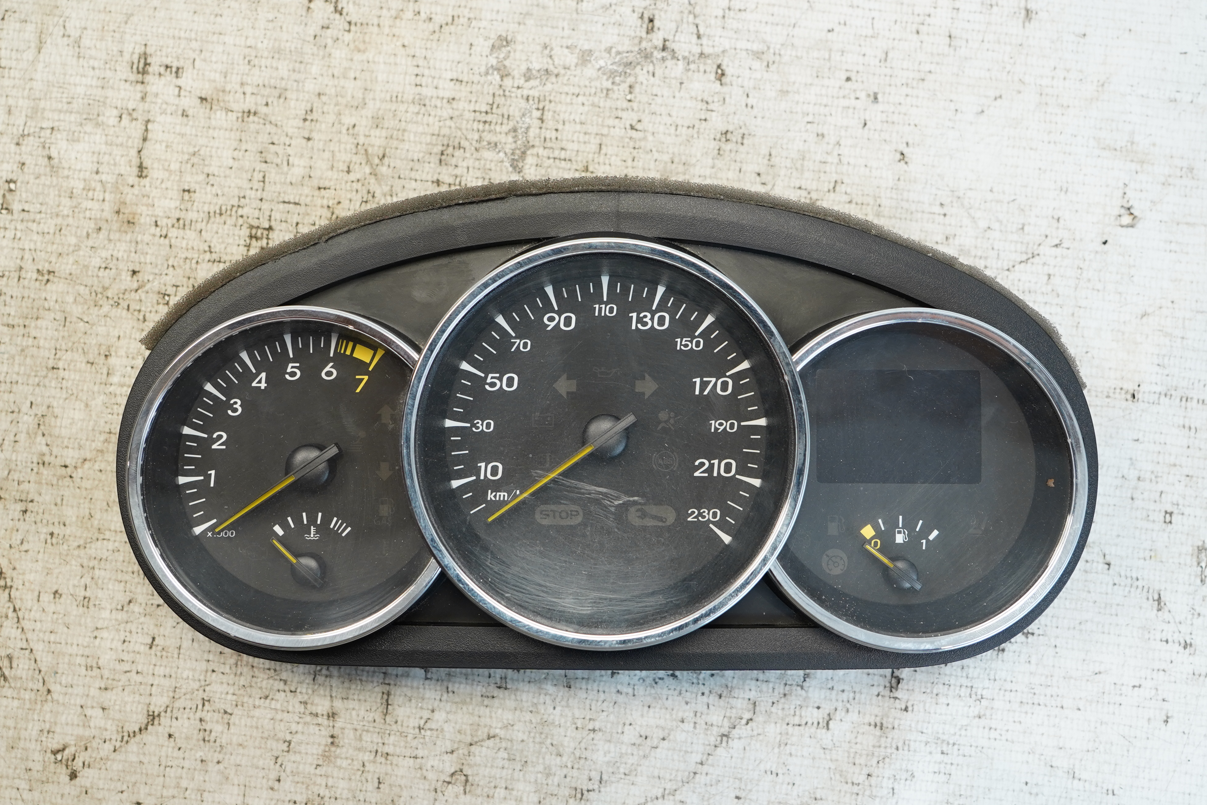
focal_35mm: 39
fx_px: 1307
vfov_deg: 34.2
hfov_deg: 49.6
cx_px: 604
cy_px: 402
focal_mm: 26
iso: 800
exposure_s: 1/160
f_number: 4
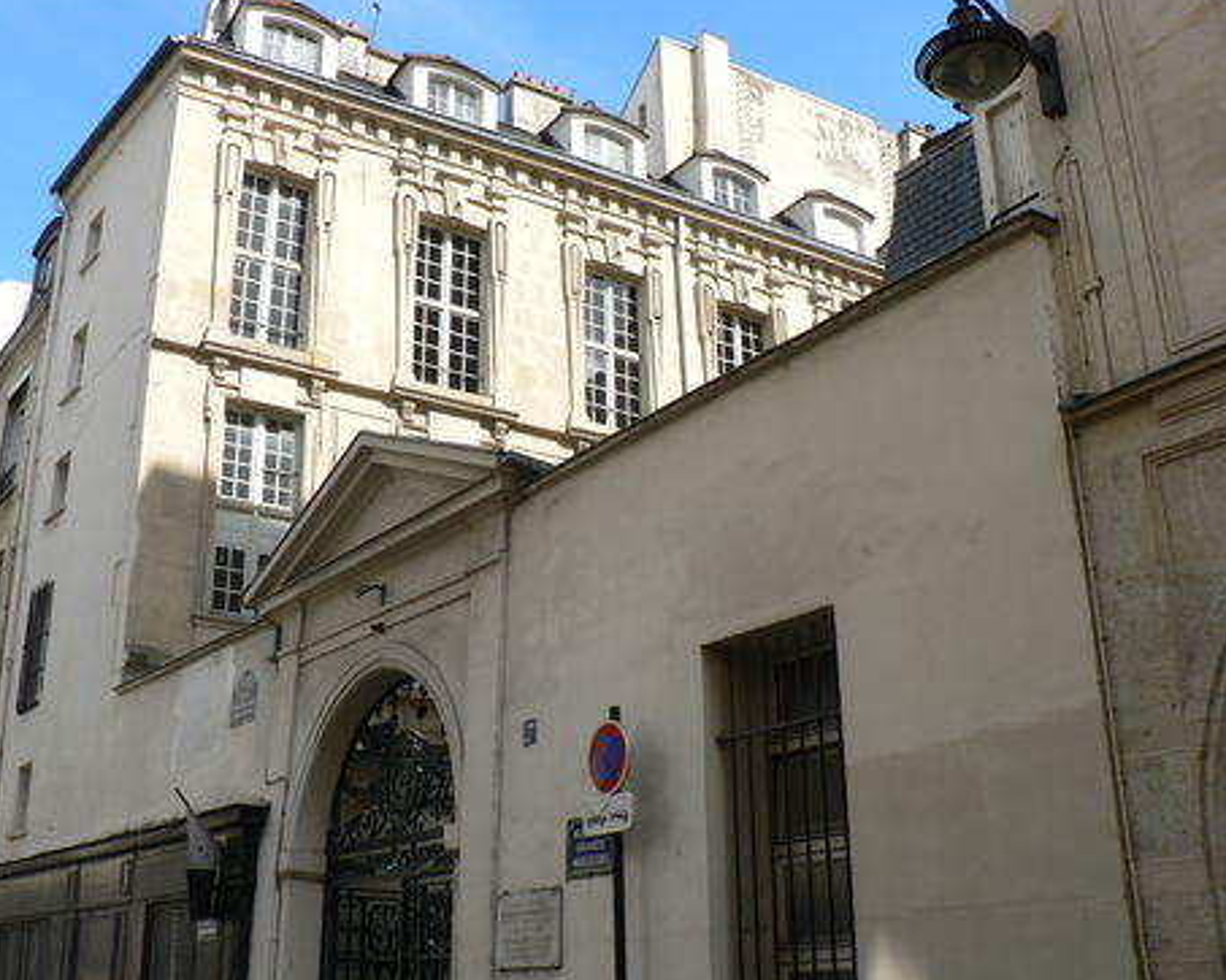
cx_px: 568
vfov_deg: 40.1
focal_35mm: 37
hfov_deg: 49.1
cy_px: 487
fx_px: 1342
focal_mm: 6
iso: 64
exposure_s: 1/320
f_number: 4
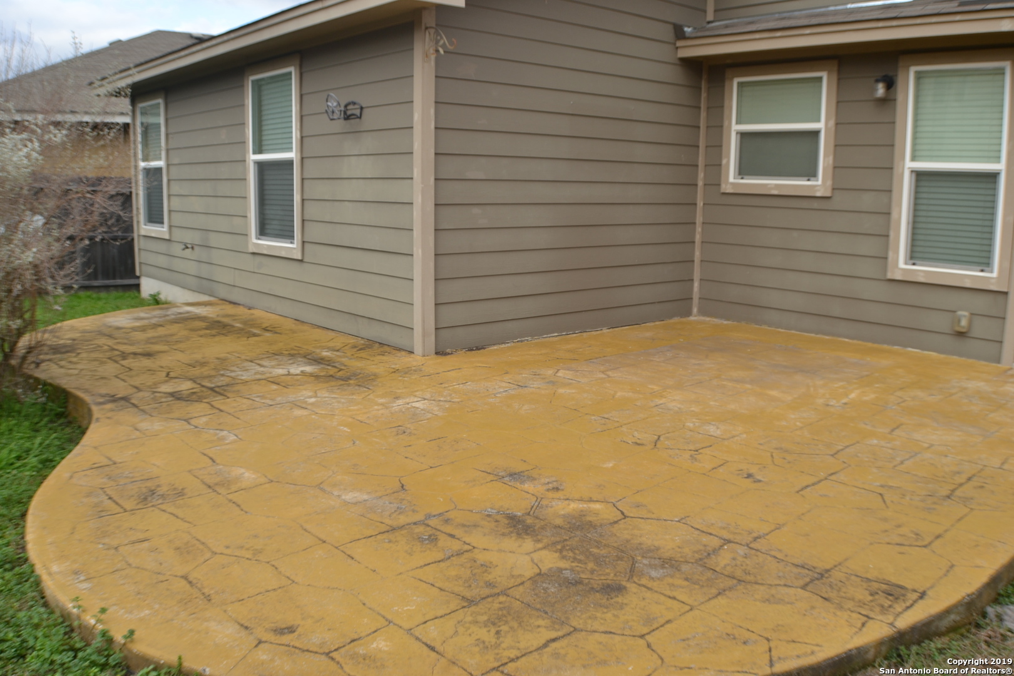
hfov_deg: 49.6
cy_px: 338
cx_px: 507
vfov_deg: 34.2
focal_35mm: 39
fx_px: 1098
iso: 100
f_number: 7.1
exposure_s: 1/125
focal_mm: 26
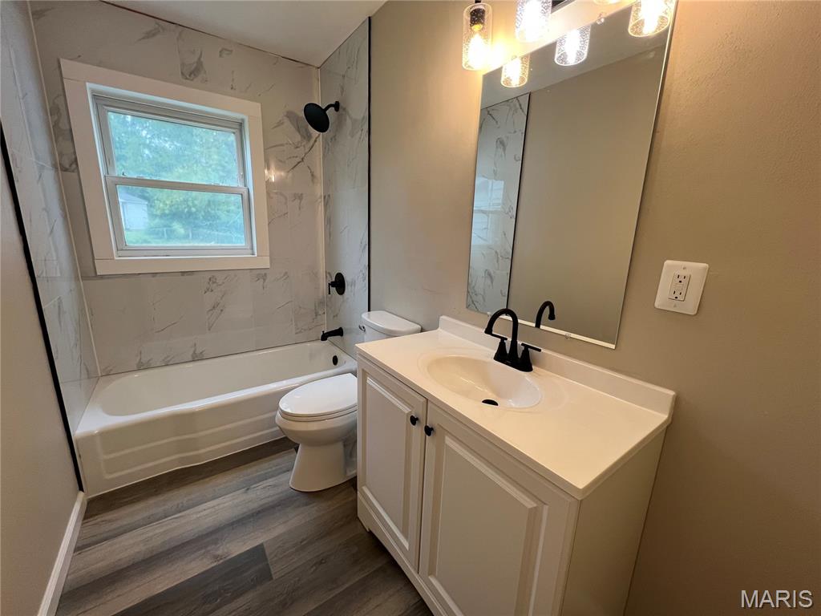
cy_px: 308
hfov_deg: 106.2
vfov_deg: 89.9
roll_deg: -2.4
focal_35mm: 13
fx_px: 308
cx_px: 410
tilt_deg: -12.7
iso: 125
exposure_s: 1/120
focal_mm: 1.57
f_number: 1.8
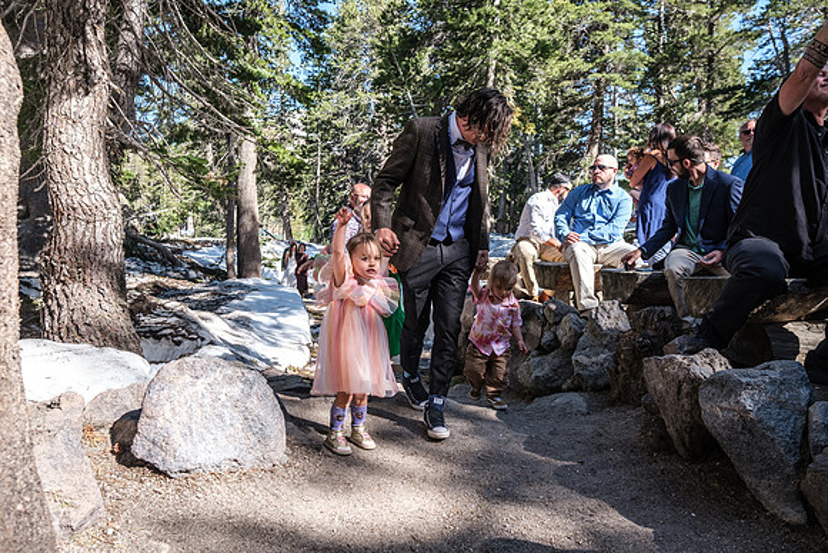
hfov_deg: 67.4
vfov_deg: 48.0
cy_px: 276
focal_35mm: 27
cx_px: 414
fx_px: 621
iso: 250
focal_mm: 18
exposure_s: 1/900
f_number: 3.2
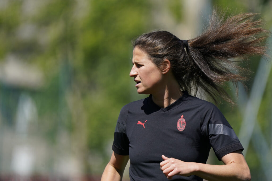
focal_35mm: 553
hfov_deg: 3.7
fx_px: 4179
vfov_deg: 2.5
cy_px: 90
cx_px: 136
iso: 400
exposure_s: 1/1600
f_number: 6.3
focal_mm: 553
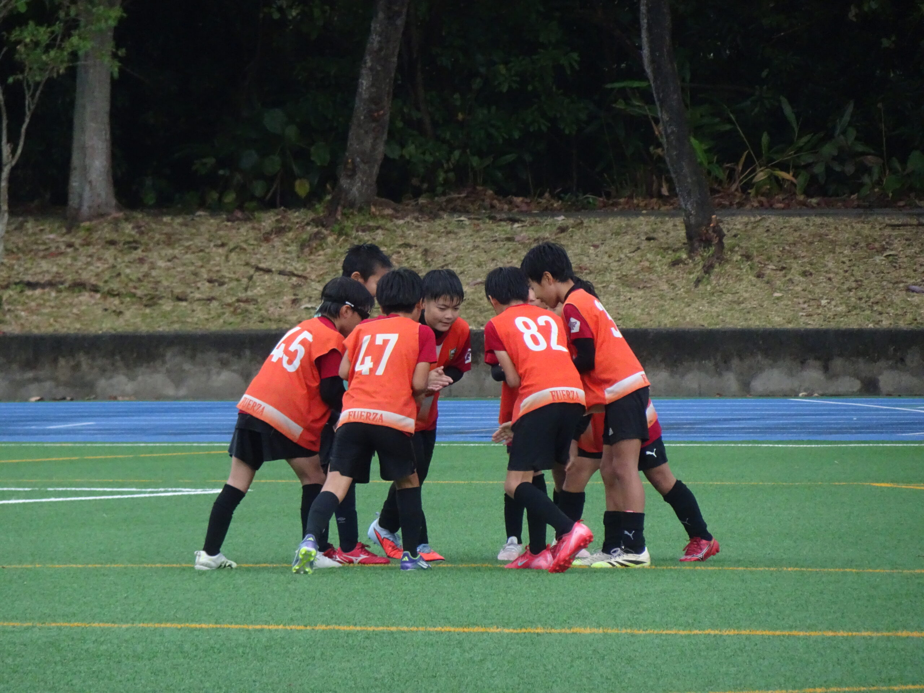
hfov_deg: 4.7
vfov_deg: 3.5
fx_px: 11371
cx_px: 462
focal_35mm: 426
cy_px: 346
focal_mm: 72.78
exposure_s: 1/250
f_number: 6.3
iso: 800
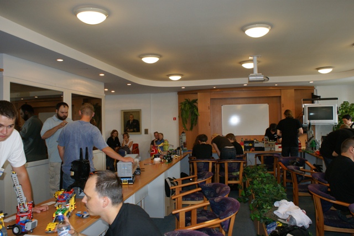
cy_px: 118
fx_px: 265
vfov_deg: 47.9
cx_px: 177
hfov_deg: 67.4
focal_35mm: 27
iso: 400
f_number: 5.6
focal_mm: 18
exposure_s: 1/60
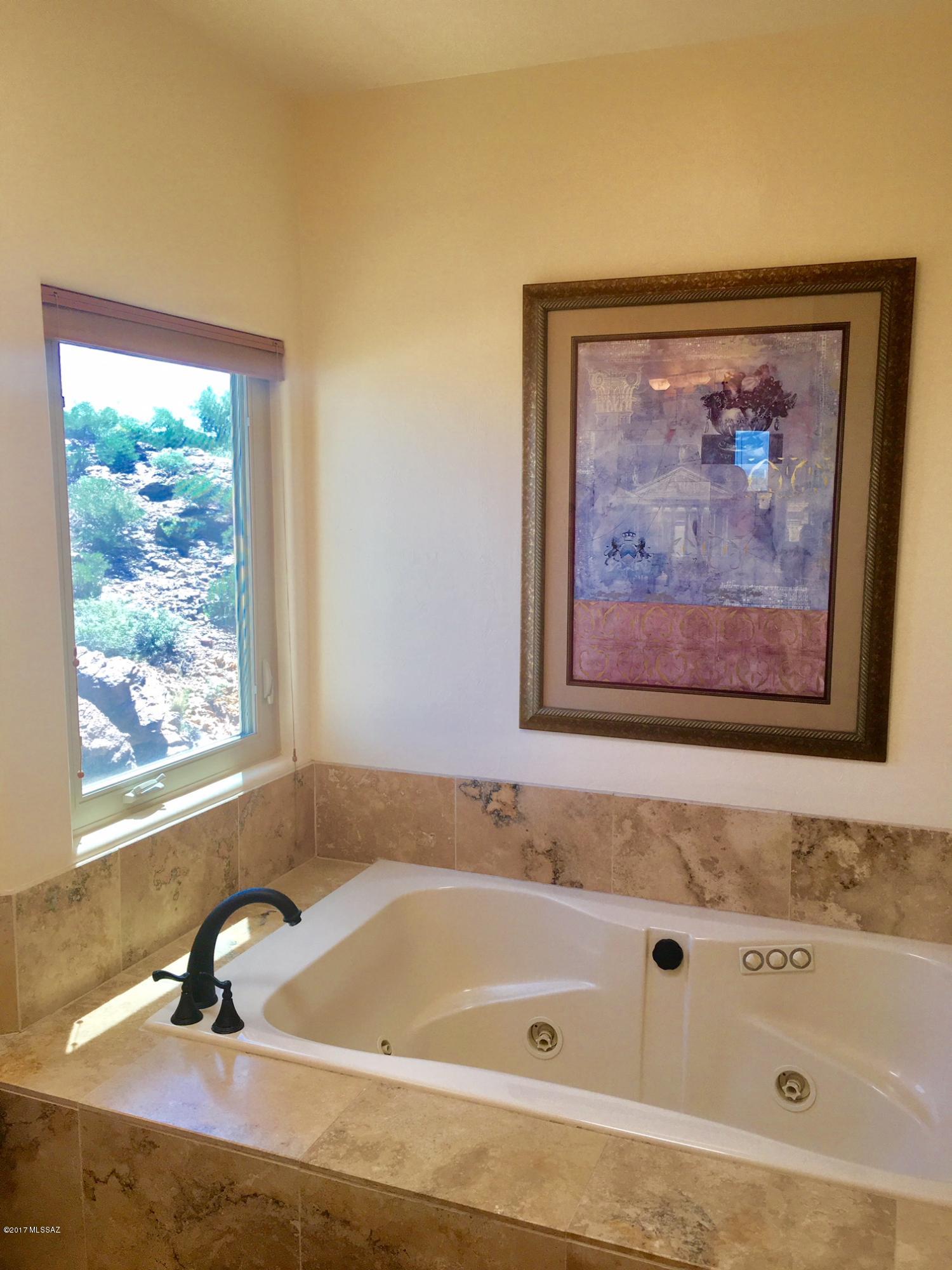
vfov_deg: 61.7
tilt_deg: -6.1
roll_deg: +0.1
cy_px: 635
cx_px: 476
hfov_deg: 48.2
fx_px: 1063
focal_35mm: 29
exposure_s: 1/120
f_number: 2.2
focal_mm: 4.15
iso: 32
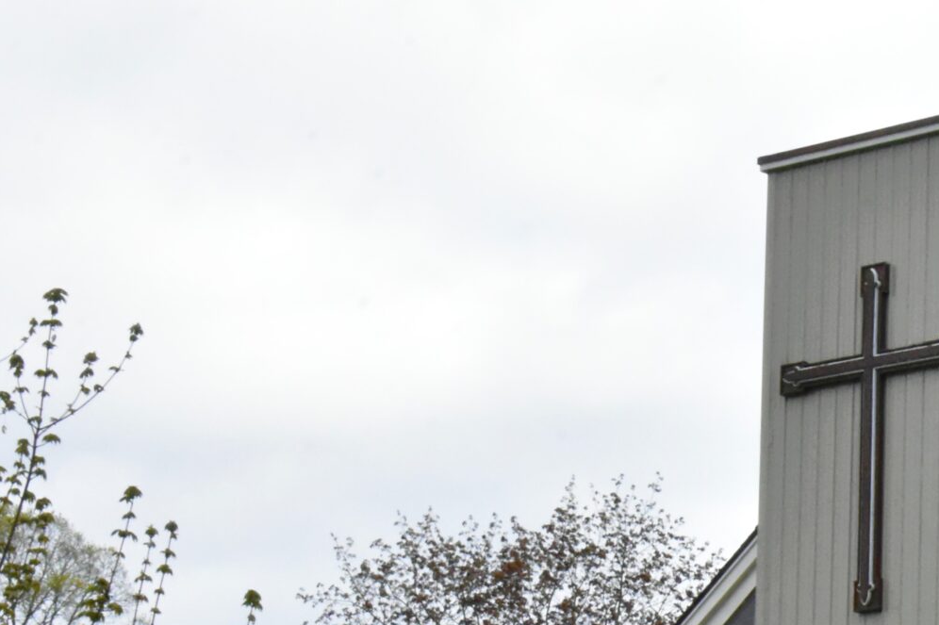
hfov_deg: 18.2
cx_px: 1054
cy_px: 743
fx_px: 2815
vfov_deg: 12.4
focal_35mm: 108
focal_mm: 28
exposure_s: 1/1000
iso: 5000
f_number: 22
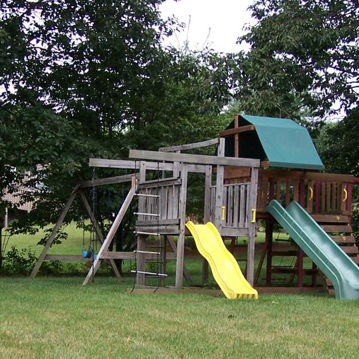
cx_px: 178
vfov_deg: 21.6
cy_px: 239
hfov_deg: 21.7
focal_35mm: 80
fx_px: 939
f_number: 2.8
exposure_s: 1/500
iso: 80
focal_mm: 6.3
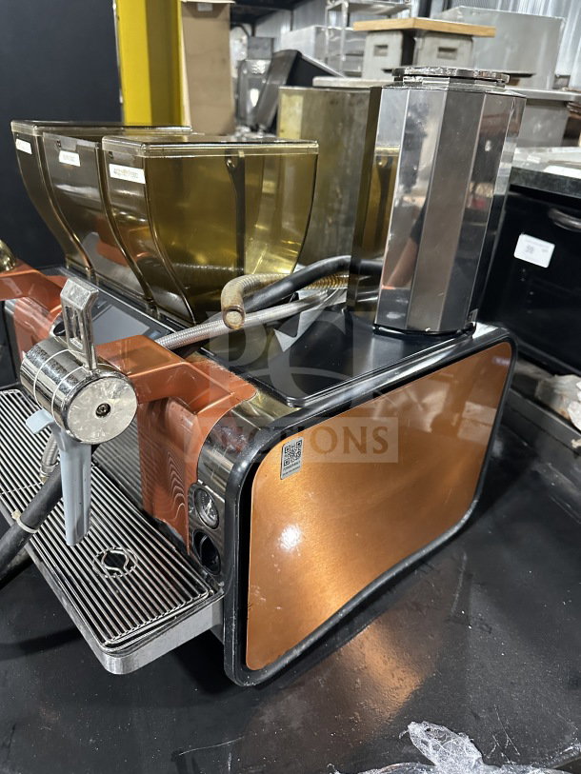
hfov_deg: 56.8
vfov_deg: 71.6
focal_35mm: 24
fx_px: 537
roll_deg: -4.4
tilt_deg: -30.3
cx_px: 290
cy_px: 387
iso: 800
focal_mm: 6.86
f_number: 1.78
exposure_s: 1/60
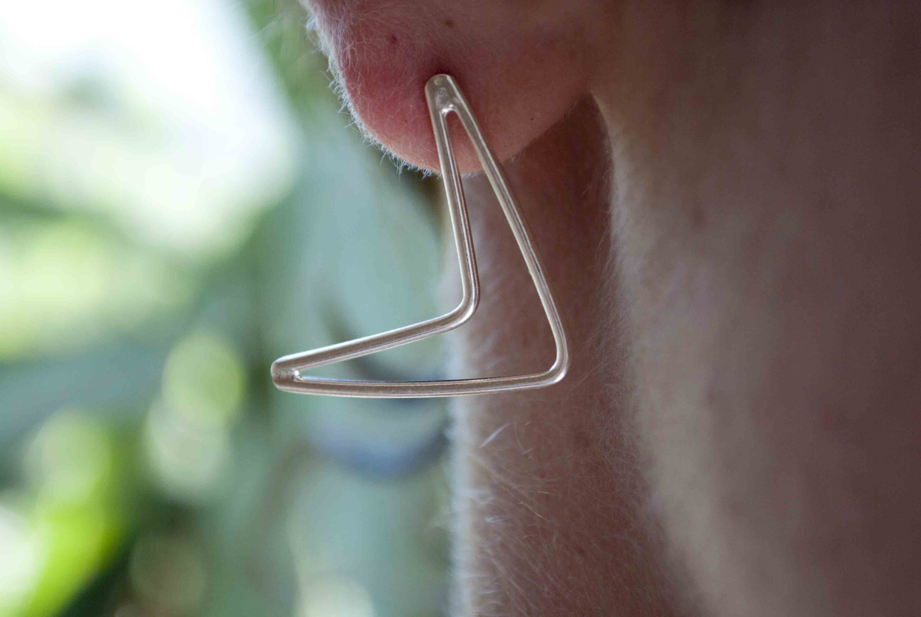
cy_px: 308
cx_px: 460
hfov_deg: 24.6
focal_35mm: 82
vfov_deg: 16.6
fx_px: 2113
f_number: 5.6
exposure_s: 1/125
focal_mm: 55
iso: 100
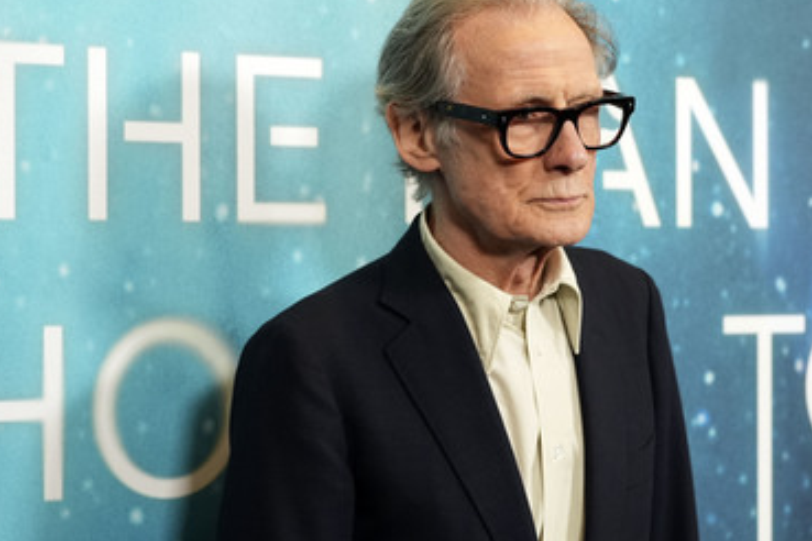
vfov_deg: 11.2
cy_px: 264
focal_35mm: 122
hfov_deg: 16.8
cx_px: 447
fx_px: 2752
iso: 6400
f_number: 5.6
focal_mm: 100
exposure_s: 1/320
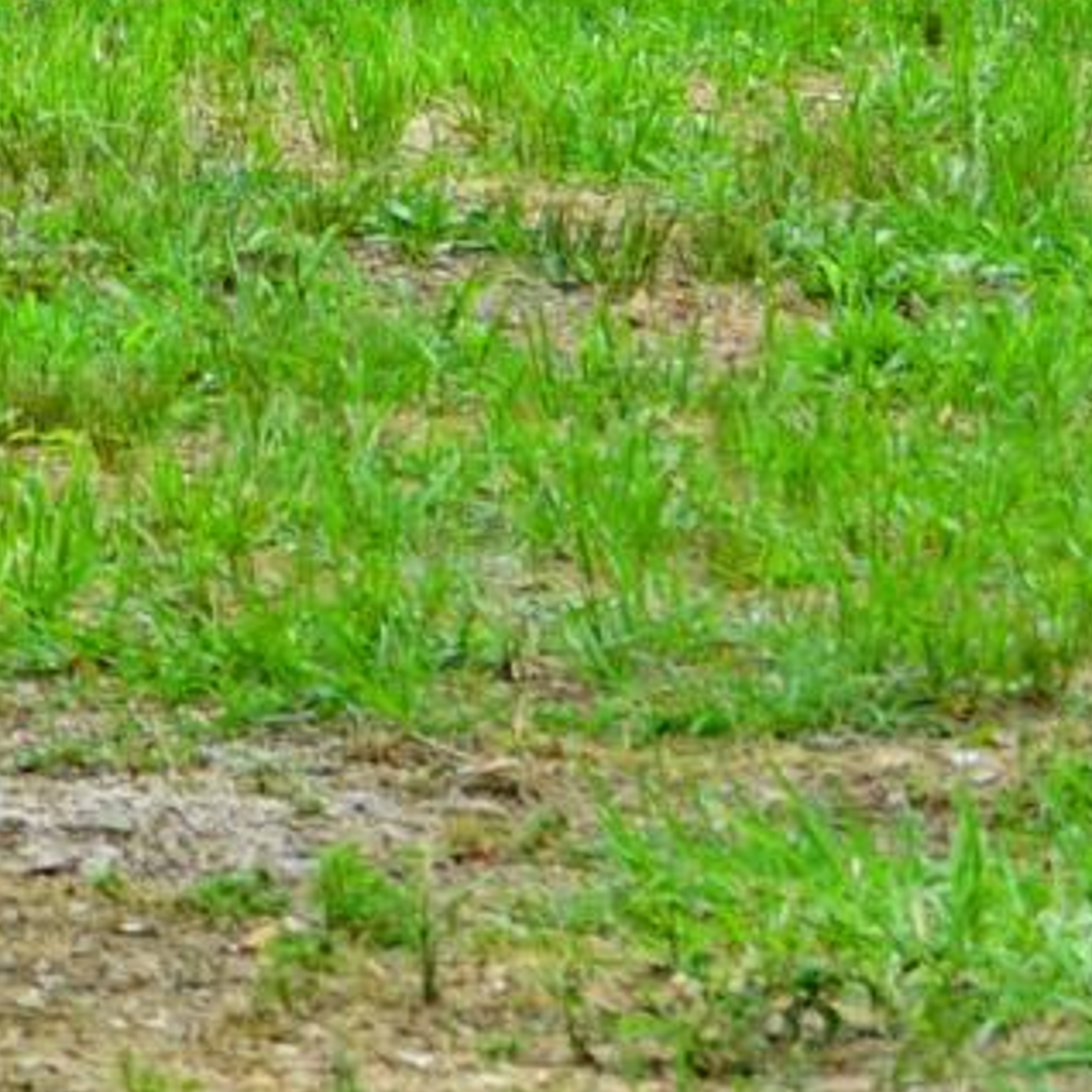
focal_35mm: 565
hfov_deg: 3.0
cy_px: -1669
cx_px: -2469
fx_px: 20165
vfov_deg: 3.1
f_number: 5.6
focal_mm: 47
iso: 100
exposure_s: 1/80
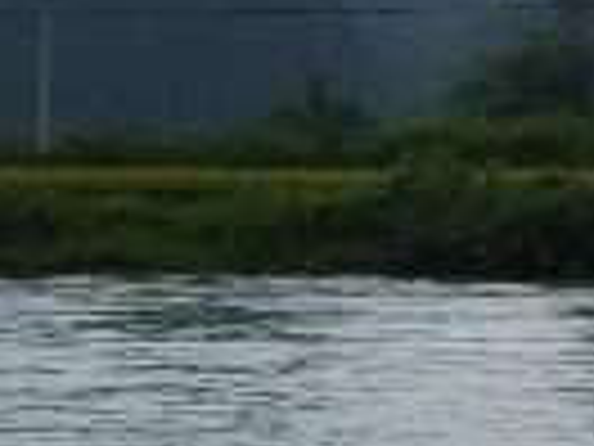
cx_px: 1278
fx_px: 2574
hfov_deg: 11.5
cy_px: 261
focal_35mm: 150
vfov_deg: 9.9
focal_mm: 8.13
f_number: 6.7
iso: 50
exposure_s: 1/210
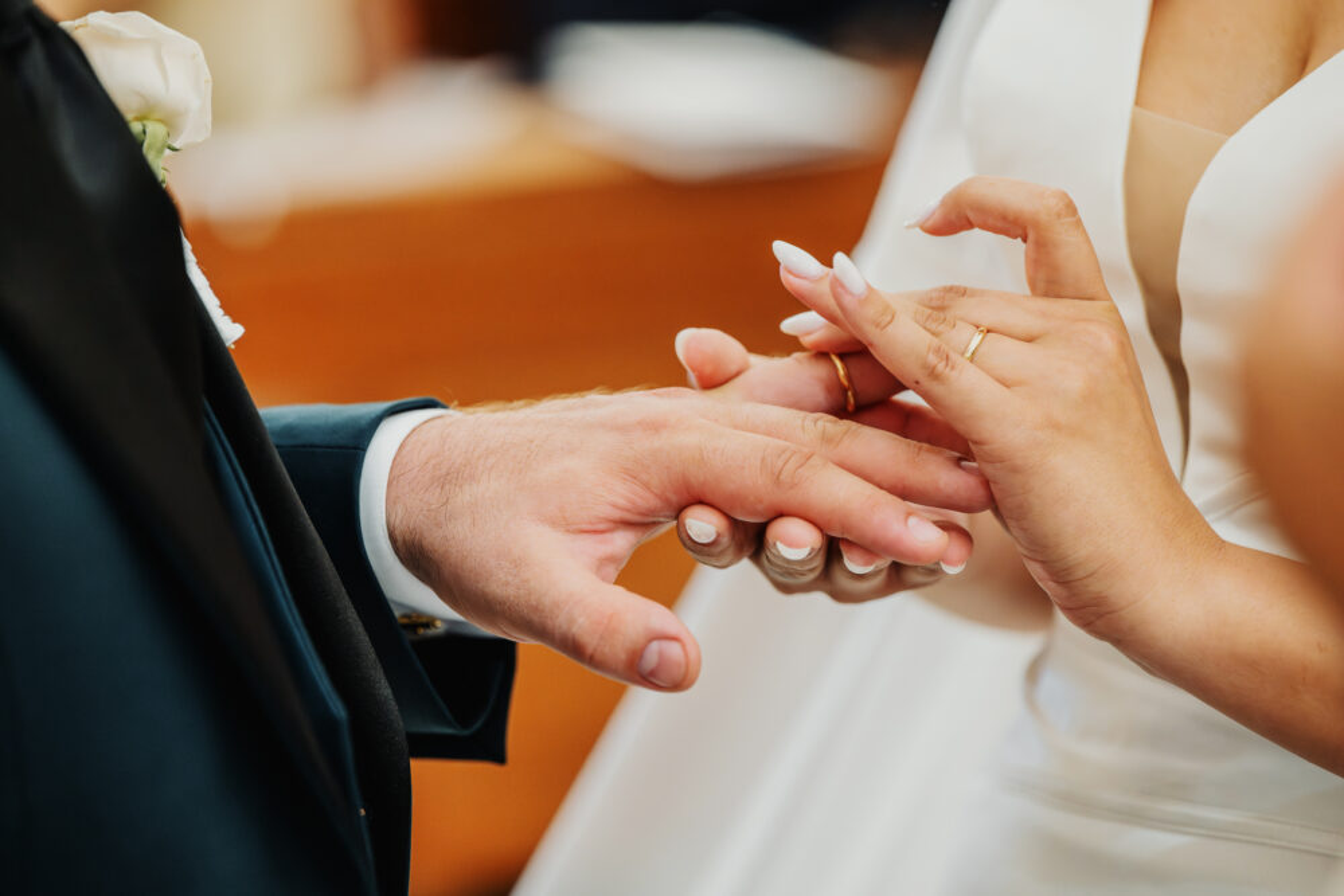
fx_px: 6534
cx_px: 672
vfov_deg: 7.8
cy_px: 448
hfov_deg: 11.7
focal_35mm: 175
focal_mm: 175
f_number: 3.5
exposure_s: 1/320
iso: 5000
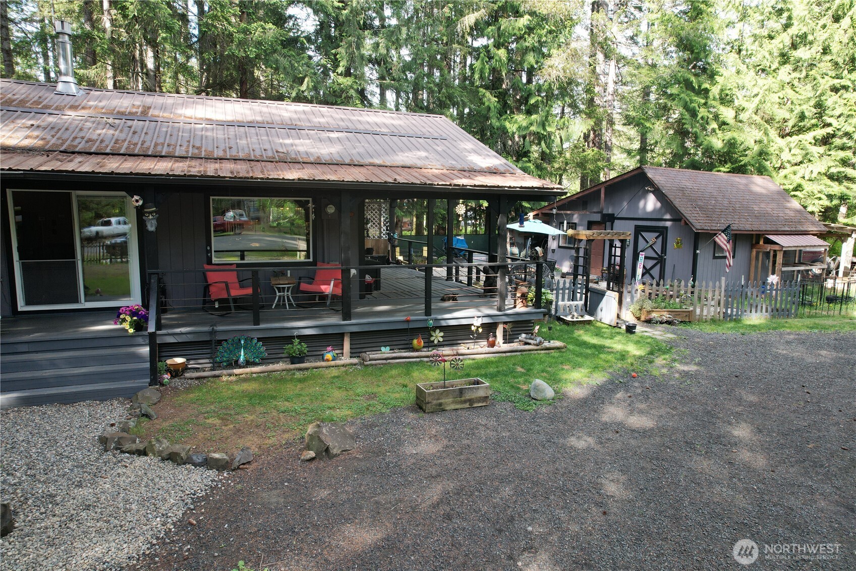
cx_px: 428
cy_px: 286
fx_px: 523
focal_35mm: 22
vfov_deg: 57.2
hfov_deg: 78.6
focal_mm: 8.38
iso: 150
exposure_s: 1/160
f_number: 2.8
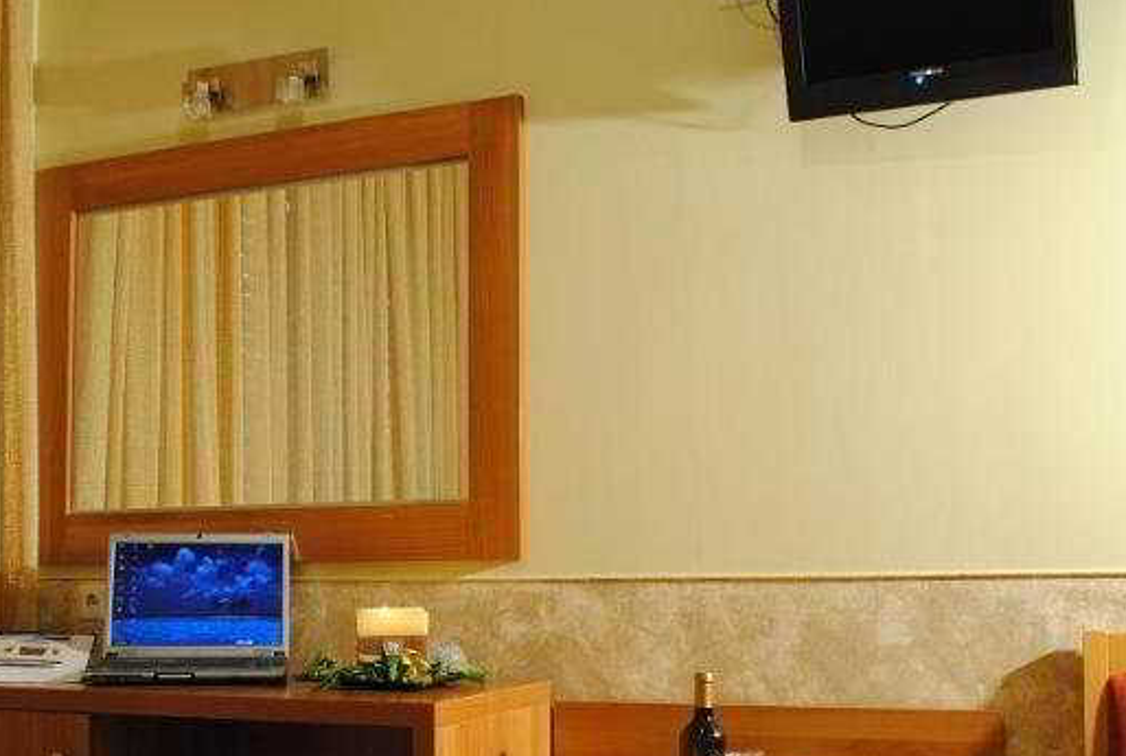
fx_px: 1316
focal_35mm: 42
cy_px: 511
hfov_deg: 46.2
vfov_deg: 31.8
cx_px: 495
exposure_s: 1/25
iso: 400
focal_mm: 18
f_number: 3.5
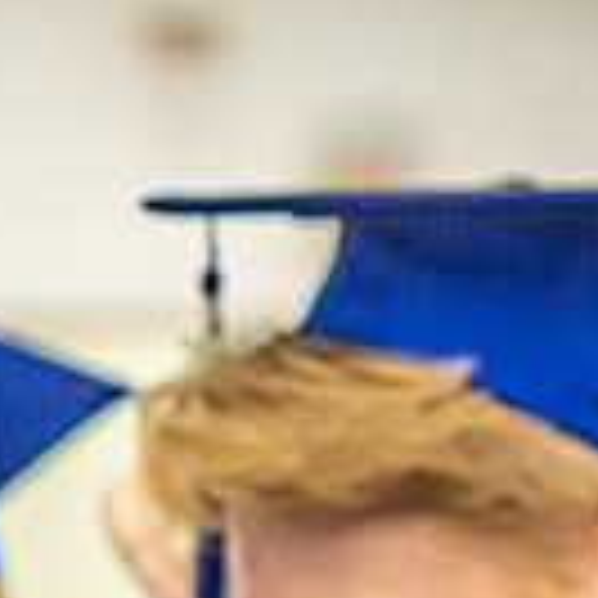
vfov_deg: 4.5
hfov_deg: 4.5
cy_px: 818
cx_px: -22
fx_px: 7603
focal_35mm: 389
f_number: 2.8
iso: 2000
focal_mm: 70
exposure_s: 1/200
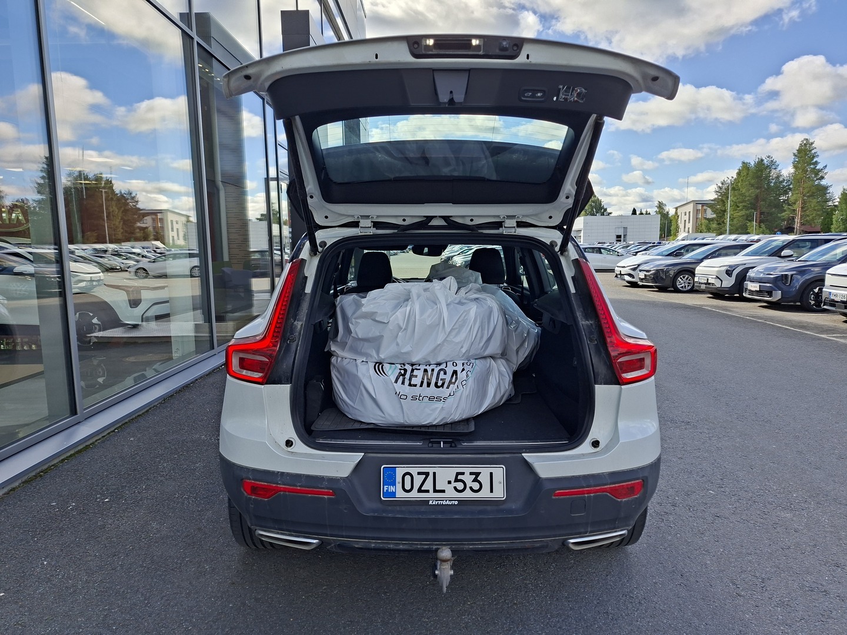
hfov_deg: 73.9
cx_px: 424
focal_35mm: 23
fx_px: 563
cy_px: 318
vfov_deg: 58.9
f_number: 1.8
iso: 40
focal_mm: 5.54
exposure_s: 1/1007
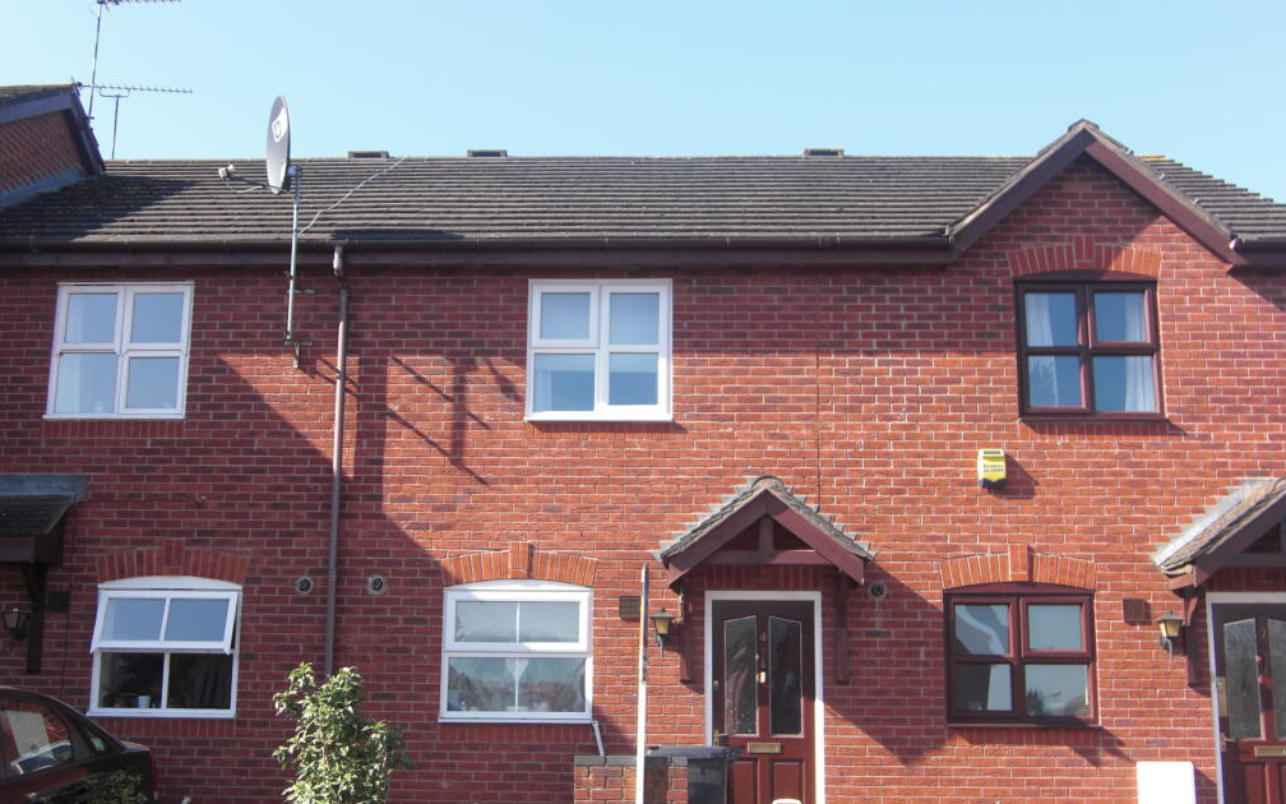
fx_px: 1472
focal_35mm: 42
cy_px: 473
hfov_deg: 47.2
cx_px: 651
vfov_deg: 30.5
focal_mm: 6.9
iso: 50
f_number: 3
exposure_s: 1/320
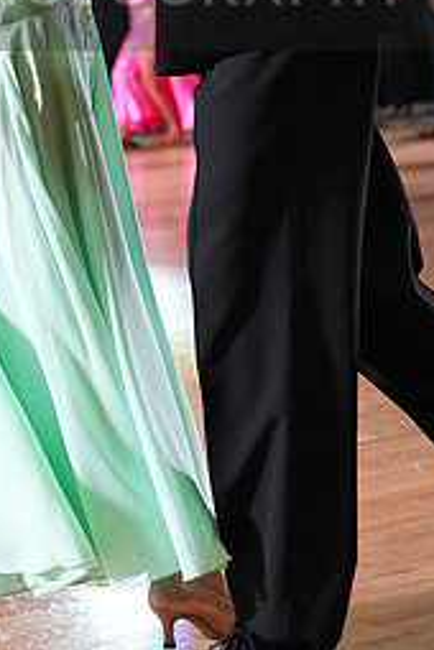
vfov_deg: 12.7
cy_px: -33
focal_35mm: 159
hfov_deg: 8.6
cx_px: 96
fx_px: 2875
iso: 6400
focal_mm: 70
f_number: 4.5
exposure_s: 1/400
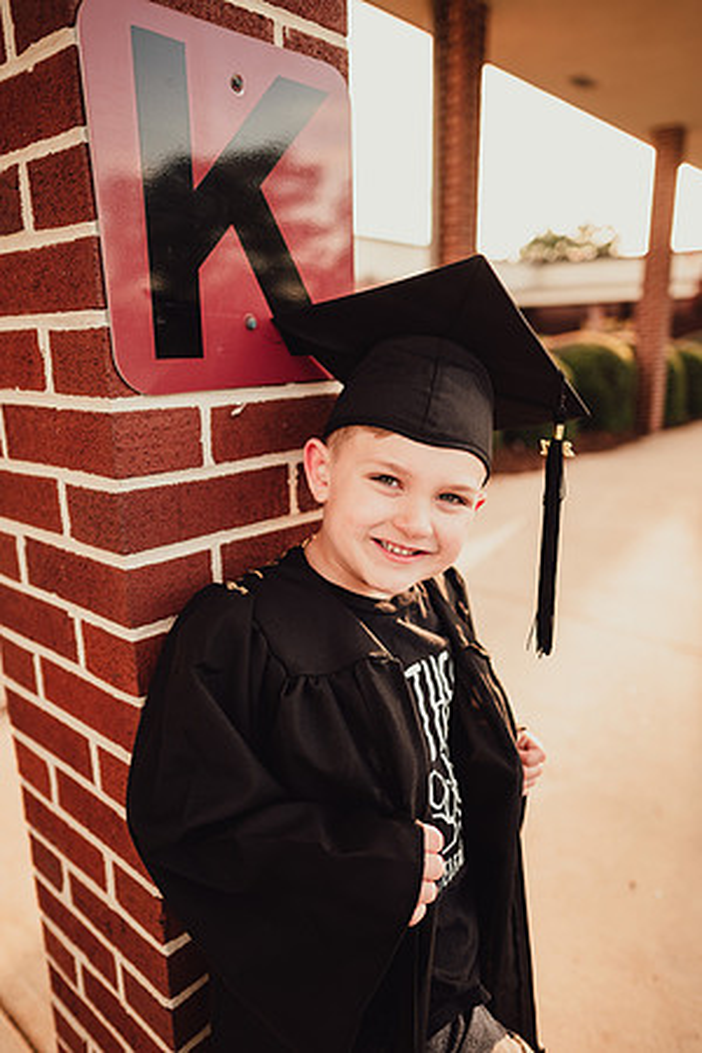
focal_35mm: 24
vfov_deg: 73.7
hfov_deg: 53.1
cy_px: 526
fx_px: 702
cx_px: 351
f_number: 2.2
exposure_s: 1/400
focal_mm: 24
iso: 160
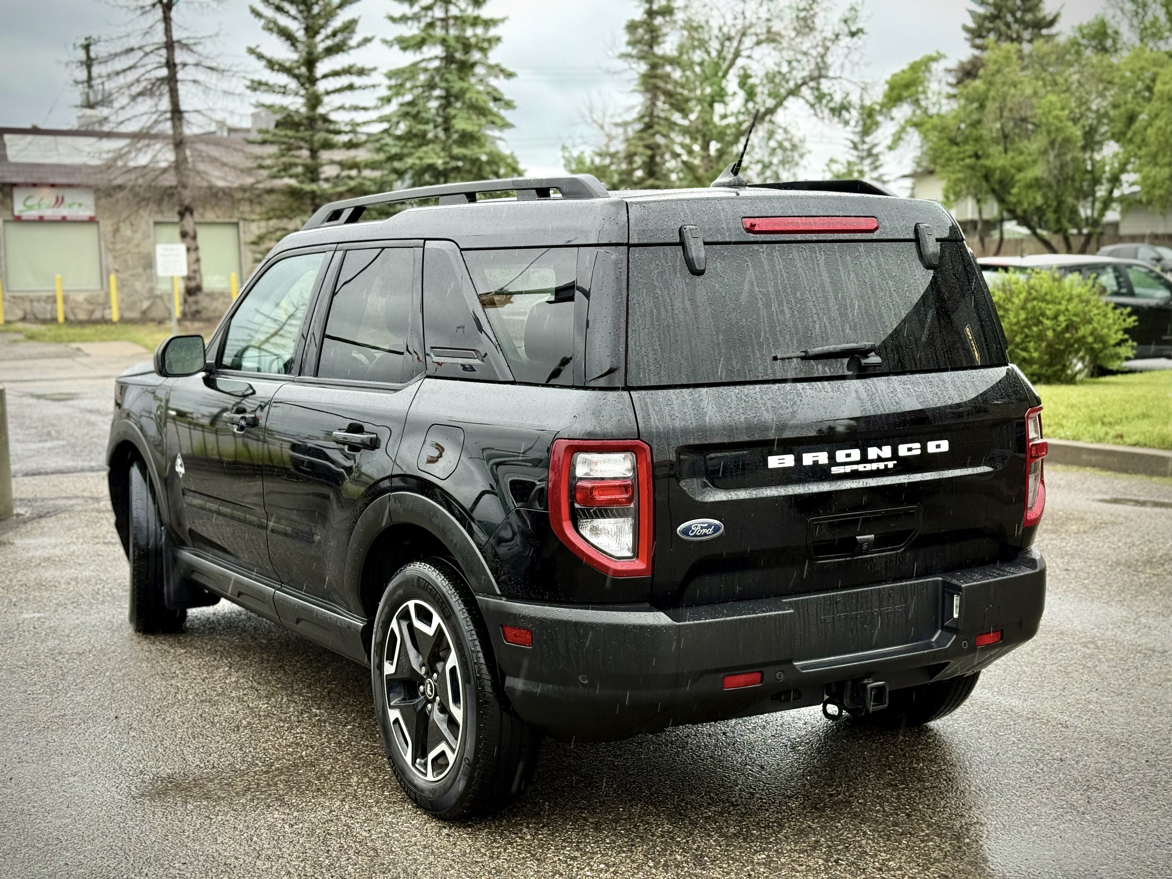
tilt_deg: -6.3
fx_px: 1625
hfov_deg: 39.7
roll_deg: +0.5
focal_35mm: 48
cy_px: 440
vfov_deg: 30.3
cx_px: 586
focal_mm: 6.76
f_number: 1.78
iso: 80
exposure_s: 1/352
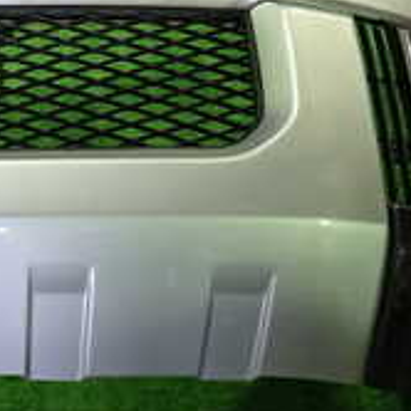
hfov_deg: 20.0
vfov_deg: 21.6
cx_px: -109
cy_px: 191
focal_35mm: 80
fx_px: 1075
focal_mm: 4.5
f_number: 2
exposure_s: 1/30
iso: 320
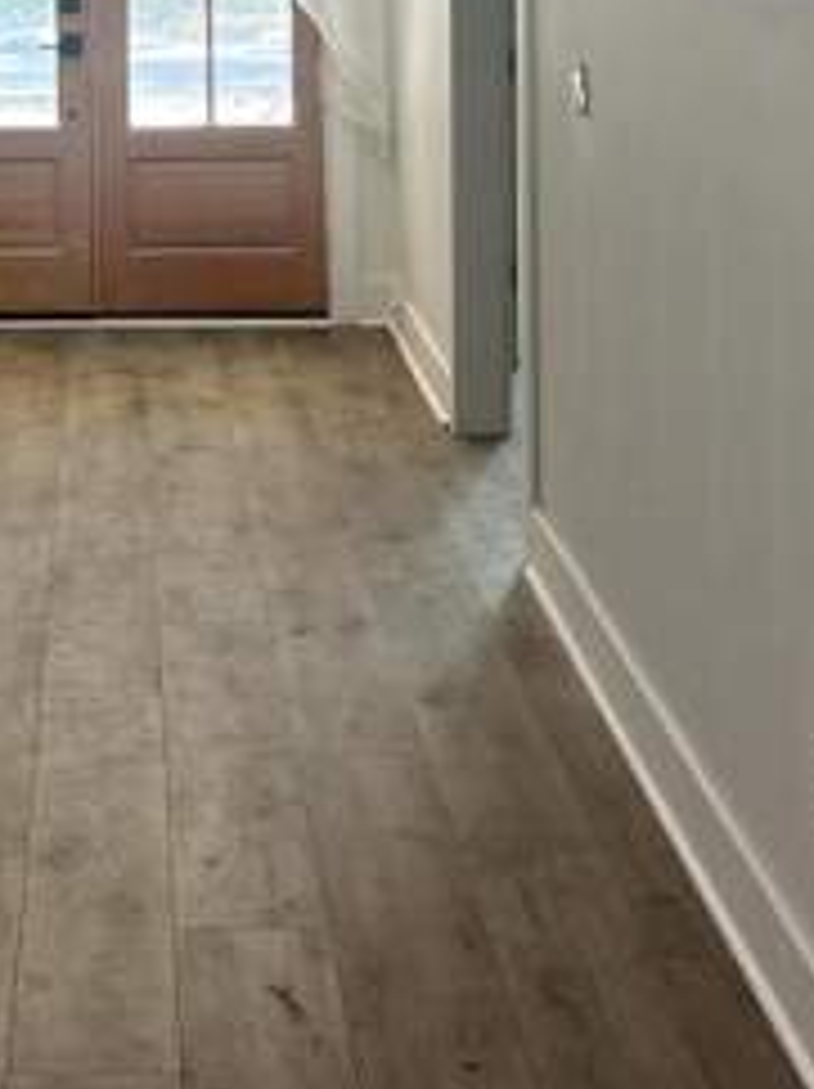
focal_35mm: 86
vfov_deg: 21.9
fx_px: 2701
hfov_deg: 17.0
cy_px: -4
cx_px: 126
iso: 64
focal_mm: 5.7
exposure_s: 1/120
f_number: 1.5
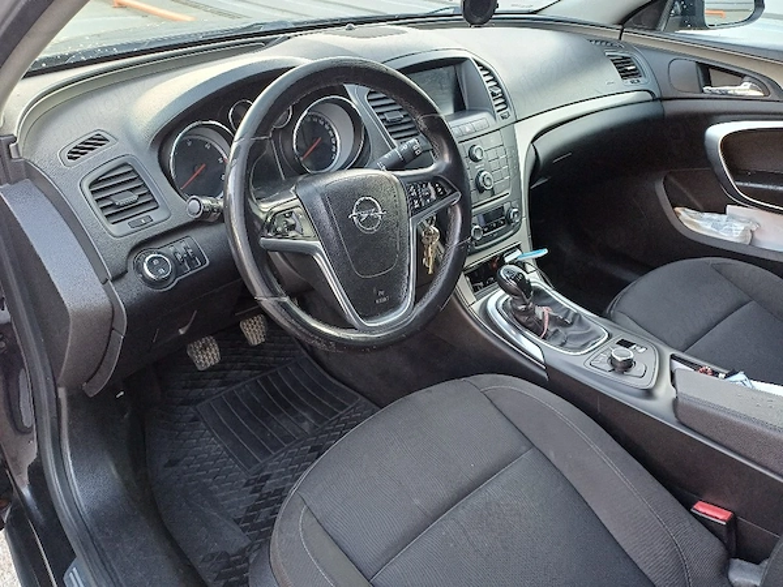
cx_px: 392
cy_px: 294
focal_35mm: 25
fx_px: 565
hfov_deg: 69.4
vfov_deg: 54.9
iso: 400
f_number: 1.8
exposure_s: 1/30
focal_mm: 4.65
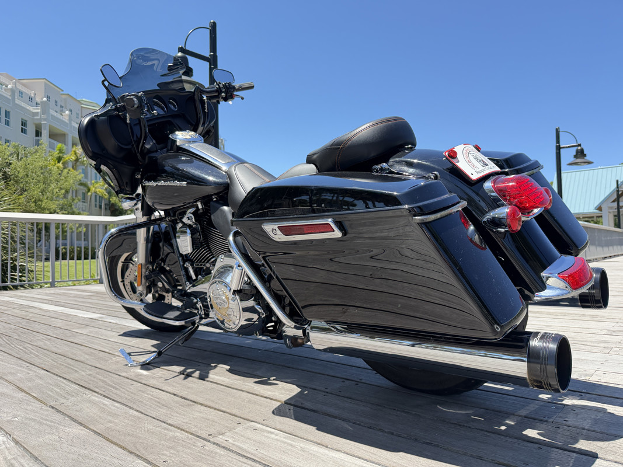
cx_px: 312
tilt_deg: +0.1
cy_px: 234
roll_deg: +2.3
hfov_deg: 71.6
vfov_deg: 56.8
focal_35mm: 24
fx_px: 432
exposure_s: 1/1949
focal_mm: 6.76
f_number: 1.78
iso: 100
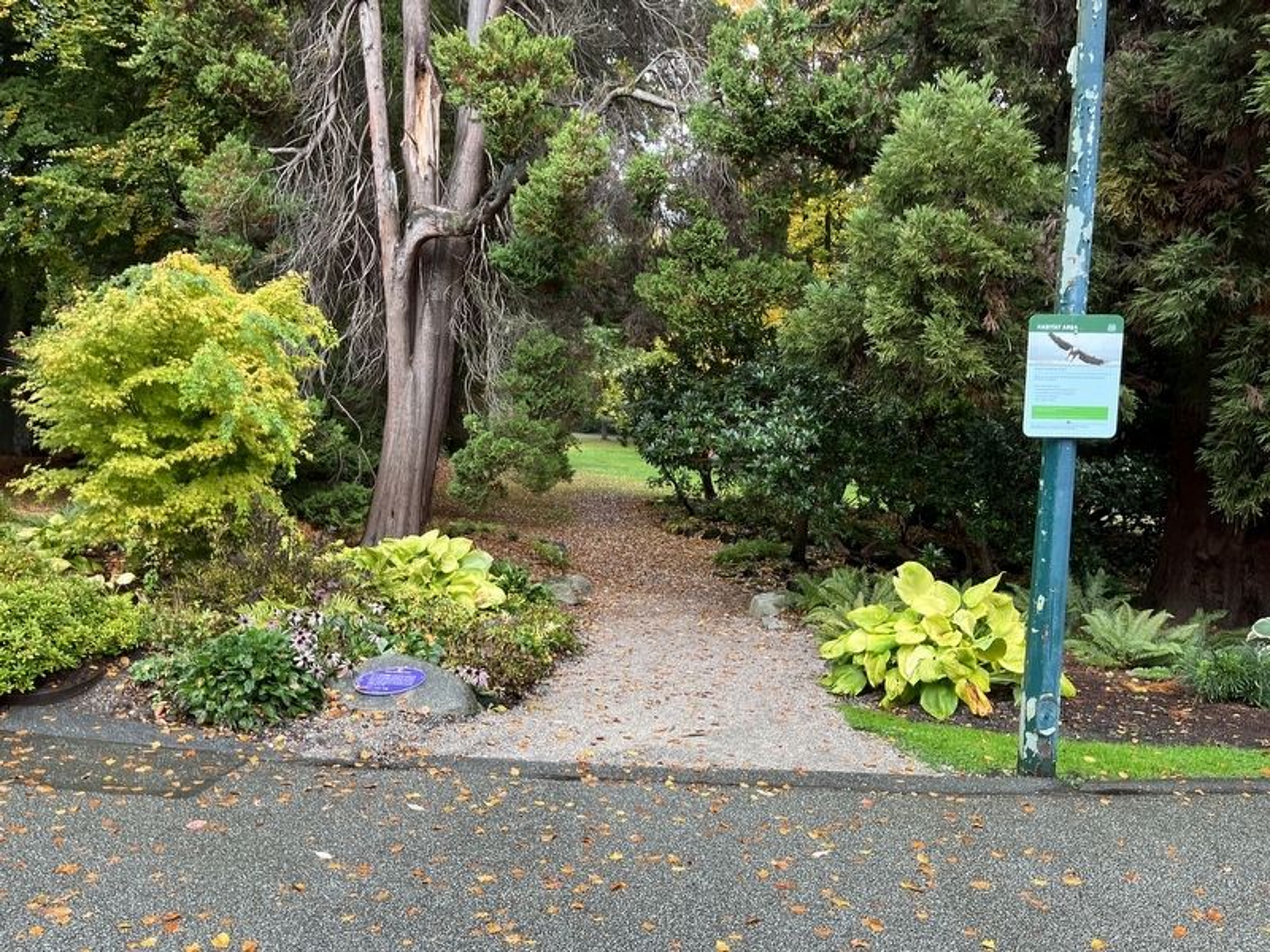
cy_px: 476
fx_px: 954
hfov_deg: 67.3
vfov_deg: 53.1
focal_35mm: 26
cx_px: 635
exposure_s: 1/121
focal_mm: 5.1
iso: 125
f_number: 1.6
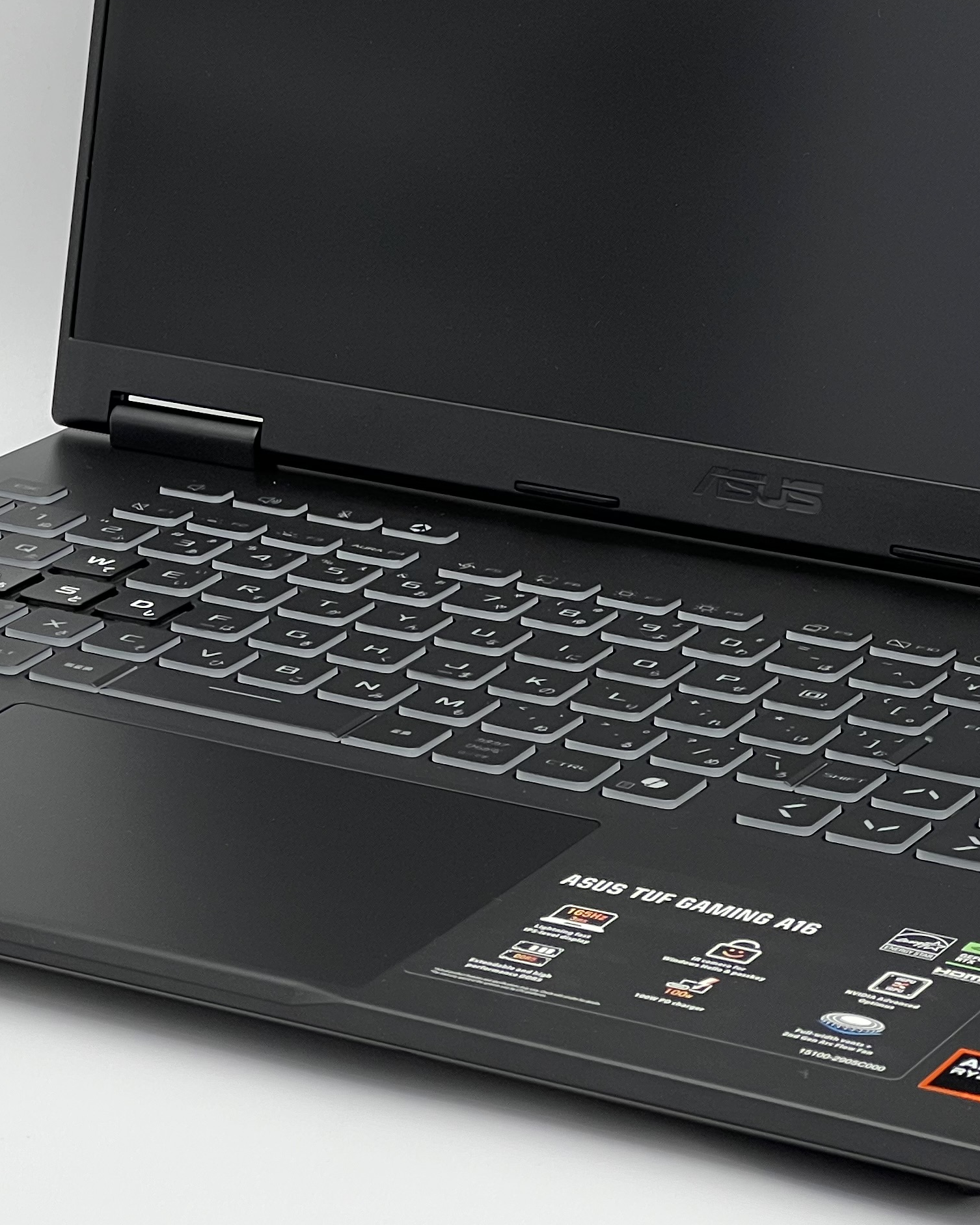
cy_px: 262
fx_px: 5836
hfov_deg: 9.6
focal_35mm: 161
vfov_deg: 11.9
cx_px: 572
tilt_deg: -15.2
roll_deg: +1.1
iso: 32
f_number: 2.8
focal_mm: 9
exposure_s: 1/100
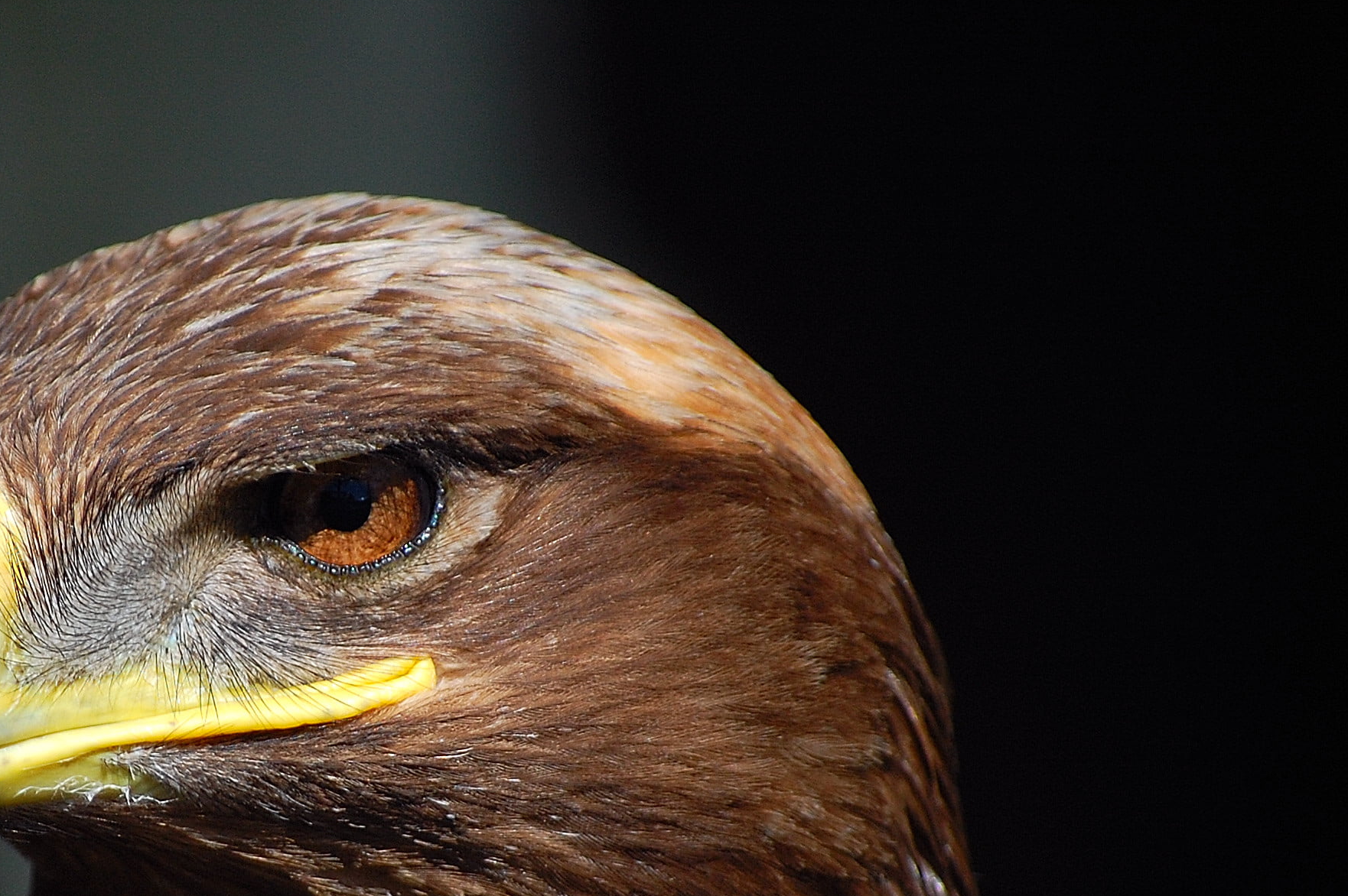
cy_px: 661
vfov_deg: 2.7
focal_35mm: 512
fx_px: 19157
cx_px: 324
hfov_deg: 4.0
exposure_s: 1/1600
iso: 400
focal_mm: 200
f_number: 5.6
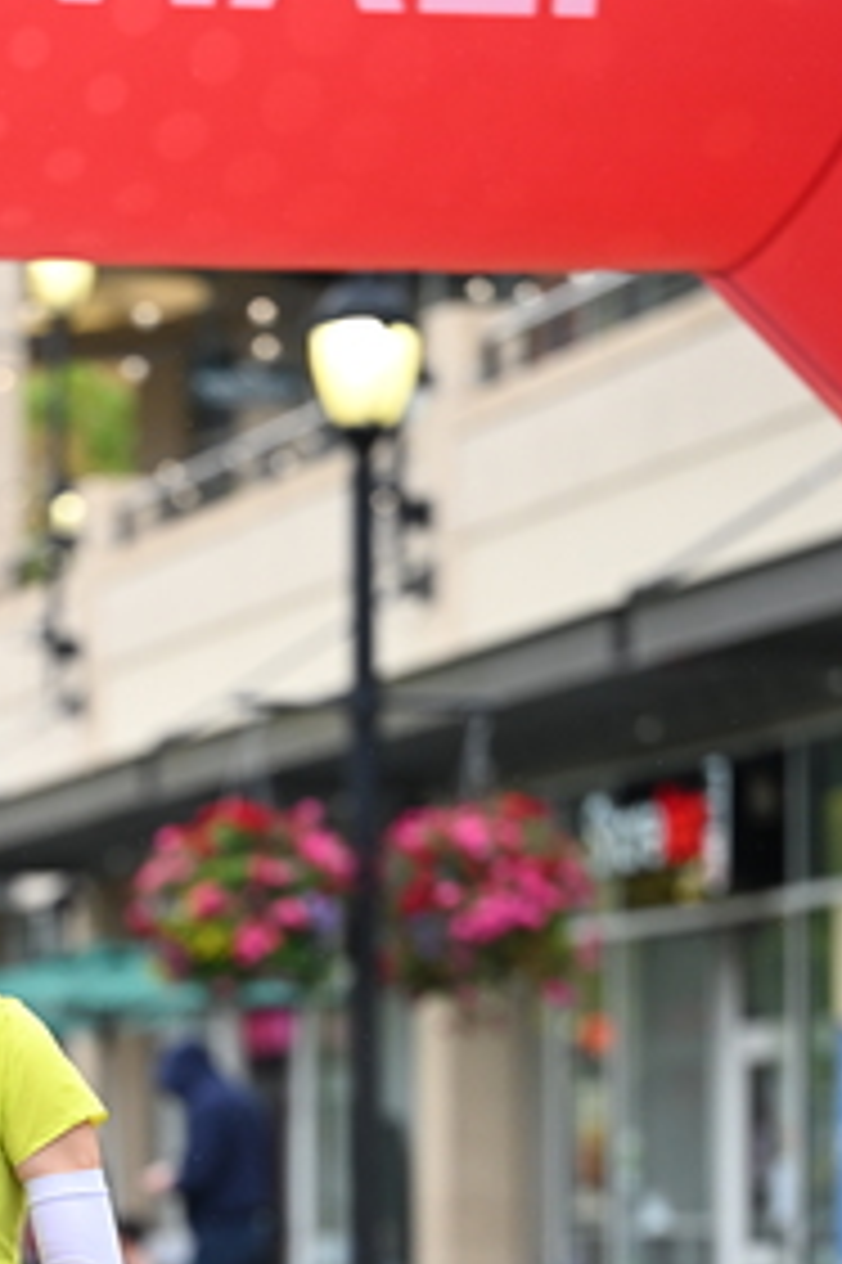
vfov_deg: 10.4
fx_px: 6884
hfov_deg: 7.0
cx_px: 115
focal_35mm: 196
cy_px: 1152
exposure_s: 1/1600
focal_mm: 100
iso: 1000
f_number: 2.8
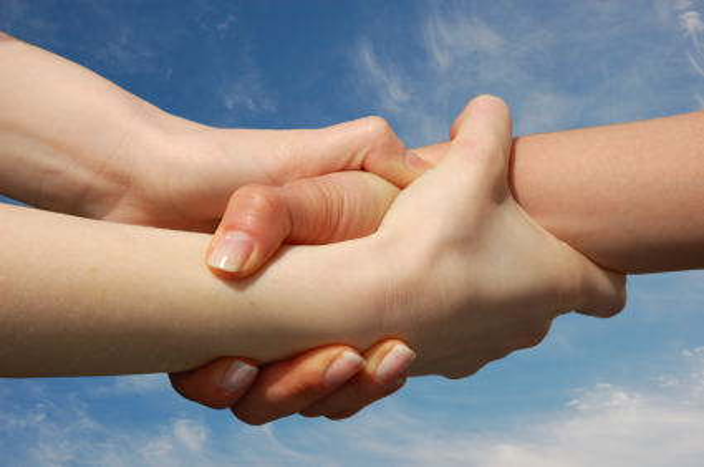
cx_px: 352
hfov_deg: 19.5
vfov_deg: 13.0
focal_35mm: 105
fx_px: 2050
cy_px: 234
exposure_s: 1/800
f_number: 7.1
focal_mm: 70
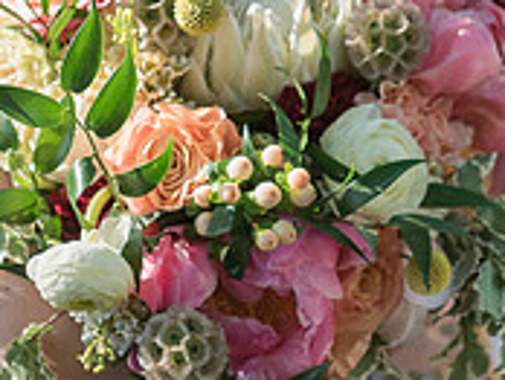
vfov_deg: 6.6
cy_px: -39
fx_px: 3272
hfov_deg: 8.8
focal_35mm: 224
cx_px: 221
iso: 1000
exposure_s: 1/800
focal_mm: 70
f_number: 4.5
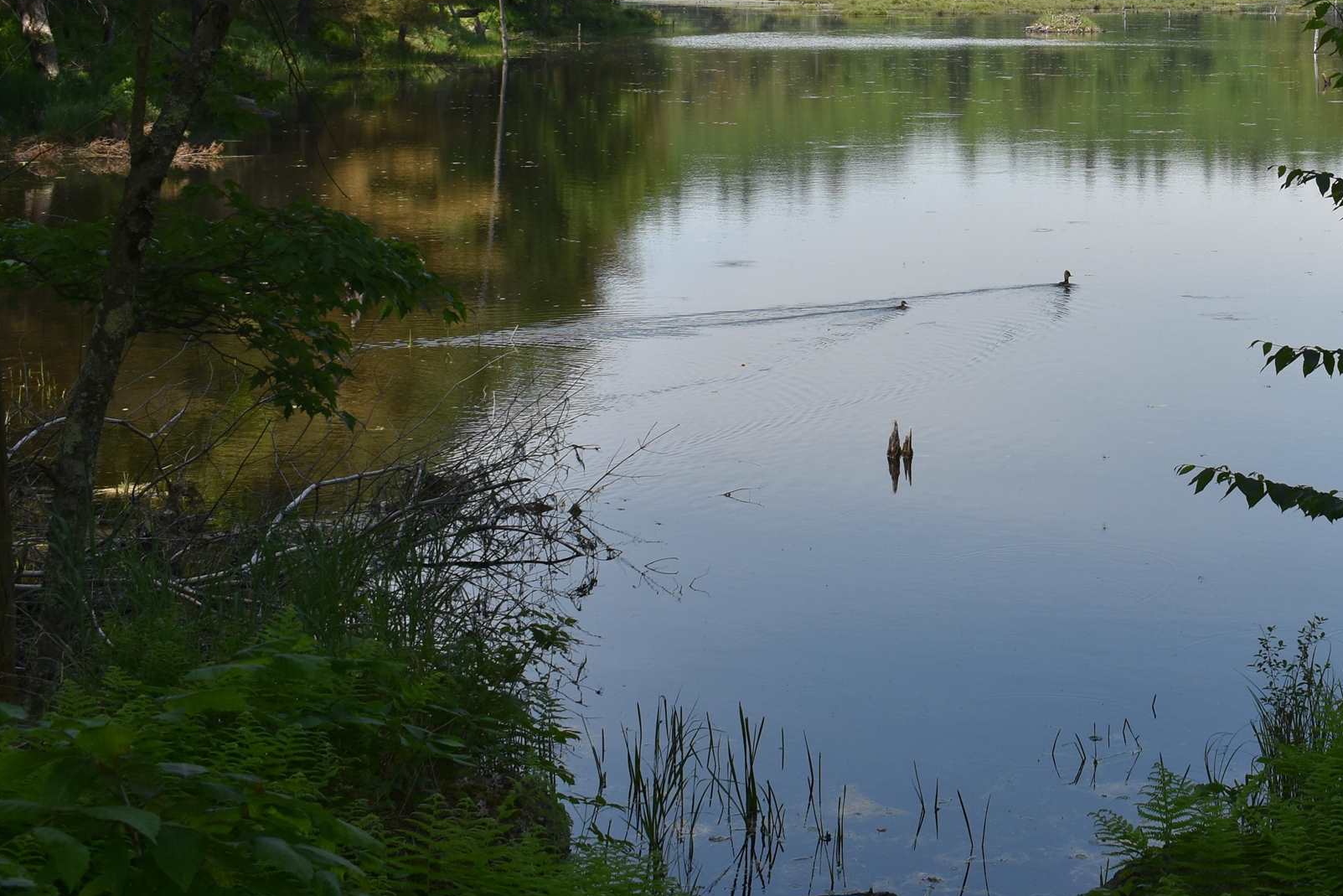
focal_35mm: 69
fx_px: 2574
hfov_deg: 28.5
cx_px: 1110
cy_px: 81
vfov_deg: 19.4
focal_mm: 24
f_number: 8
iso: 100
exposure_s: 1/250
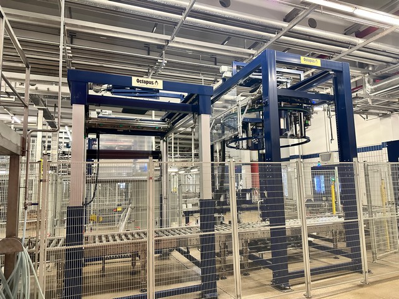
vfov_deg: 56.8
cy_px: 150
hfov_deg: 71.6
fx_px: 277
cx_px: 200
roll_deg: -0.2
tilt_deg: +8.8
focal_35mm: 24
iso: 500
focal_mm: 6.86
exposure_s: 1/50
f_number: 1.78
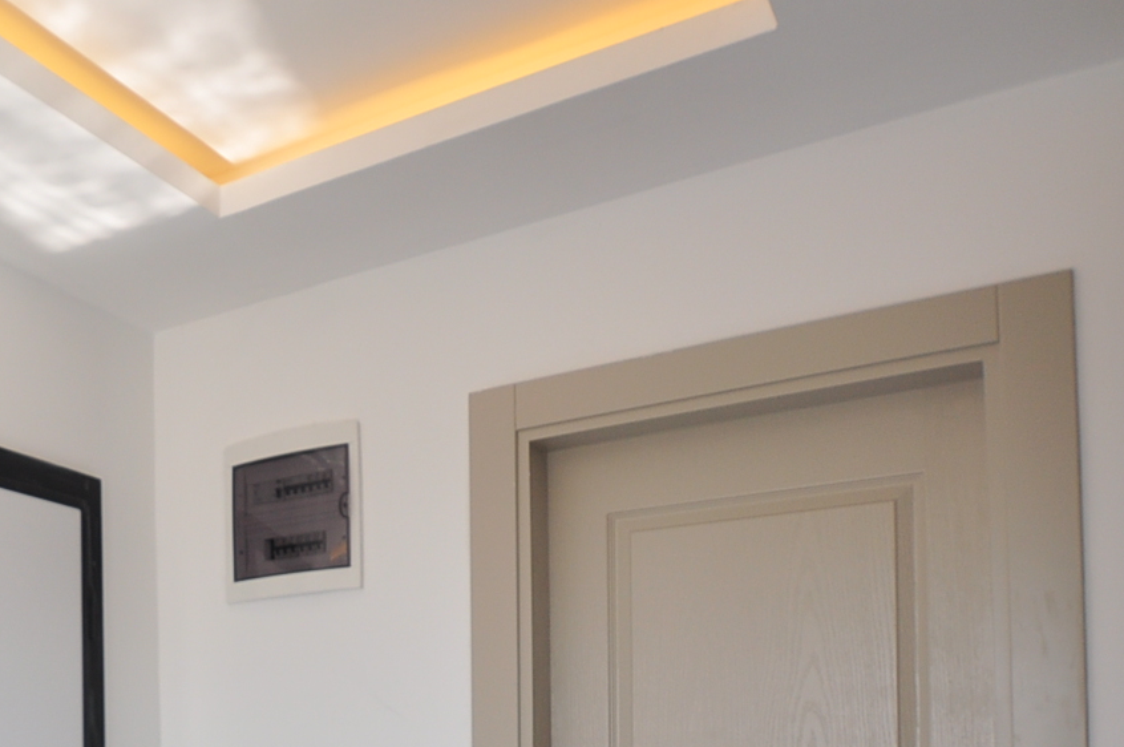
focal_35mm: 38
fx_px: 1185
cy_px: 767
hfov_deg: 43.1
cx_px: -15
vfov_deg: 31.9
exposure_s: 1/125
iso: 200
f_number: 4
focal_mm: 10
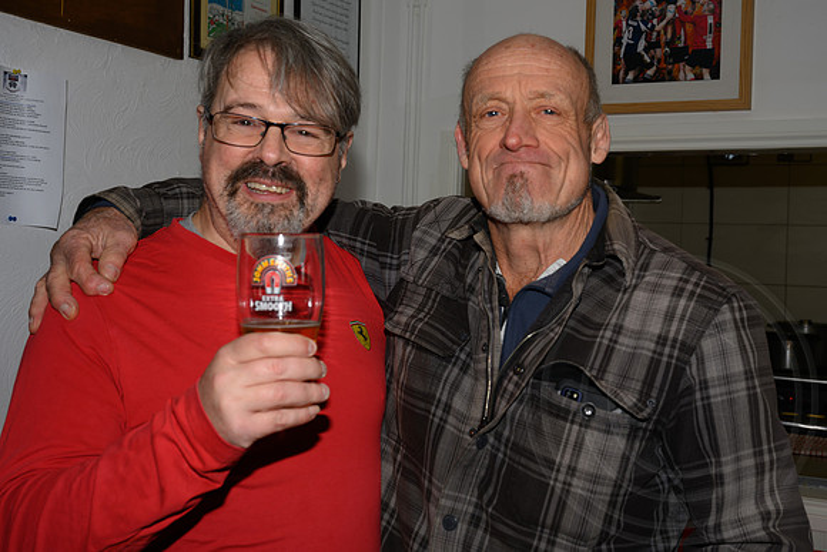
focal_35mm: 42
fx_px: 968
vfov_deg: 31.8
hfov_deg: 46.2
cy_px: 246
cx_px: 458
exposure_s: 1/60
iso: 64
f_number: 7.1
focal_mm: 38
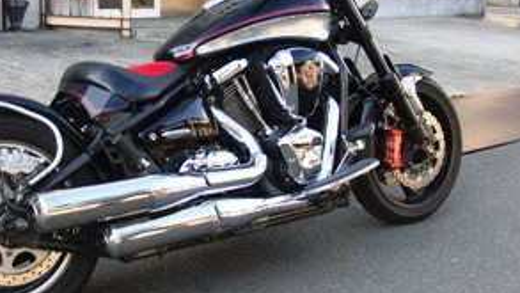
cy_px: 140
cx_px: 181
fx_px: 759
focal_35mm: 55
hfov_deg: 37.5
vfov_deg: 21.8
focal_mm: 6.42
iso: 100
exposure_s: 1/125
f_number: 3.6
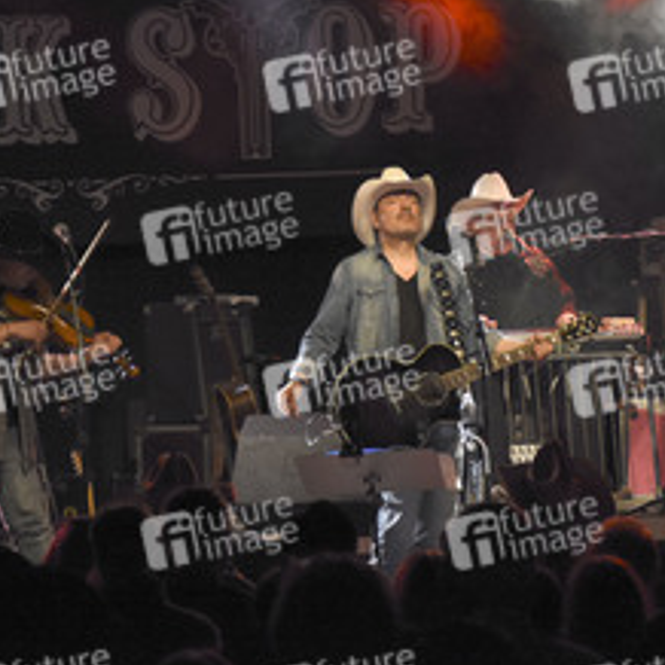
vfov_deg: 8.3
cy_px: 305
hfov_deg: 8.3
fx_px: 4586
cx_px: 261
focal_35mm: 211
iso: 1600
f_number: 5.3
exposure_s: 1/160
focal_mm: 80
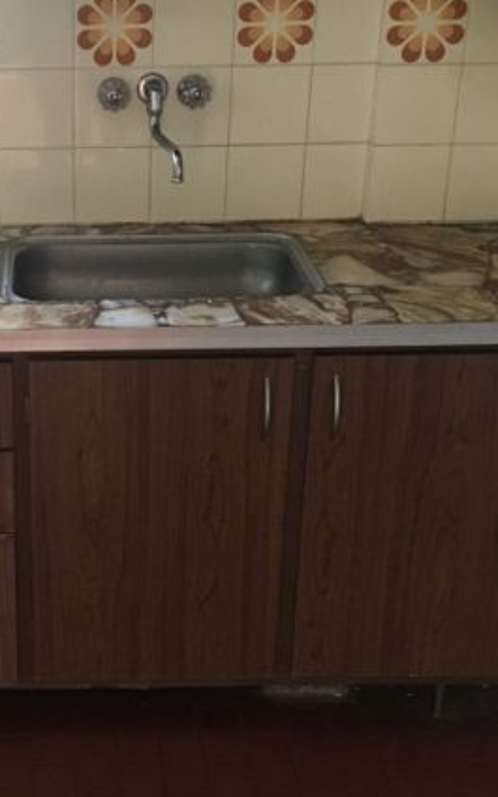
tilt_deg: -24.6
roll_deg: -0.2
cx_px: 47
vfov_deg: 35.1
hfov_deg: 21.8
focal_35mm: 58
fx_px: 1259
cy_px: 415
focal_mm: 4.15
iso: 200
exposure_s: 1/20
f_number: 2.2
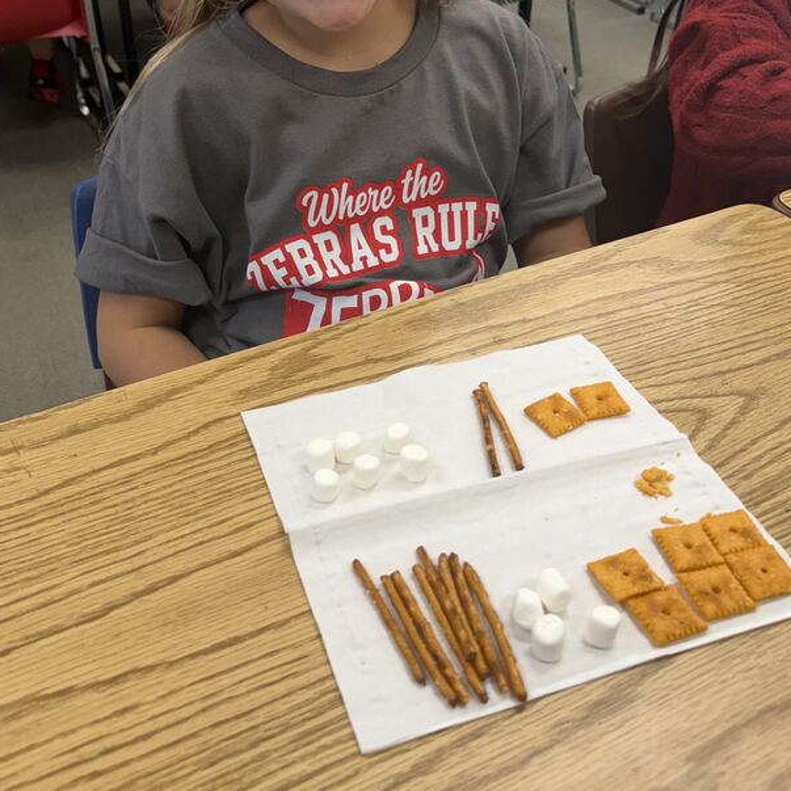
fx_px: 931
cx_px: 342
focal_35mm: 36
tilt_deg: -33.2
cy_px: 260
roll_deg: +0.4
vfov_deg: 45.3
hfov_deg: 45.9
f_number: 1.78
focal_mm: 6.76
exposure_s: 1/120
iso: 160
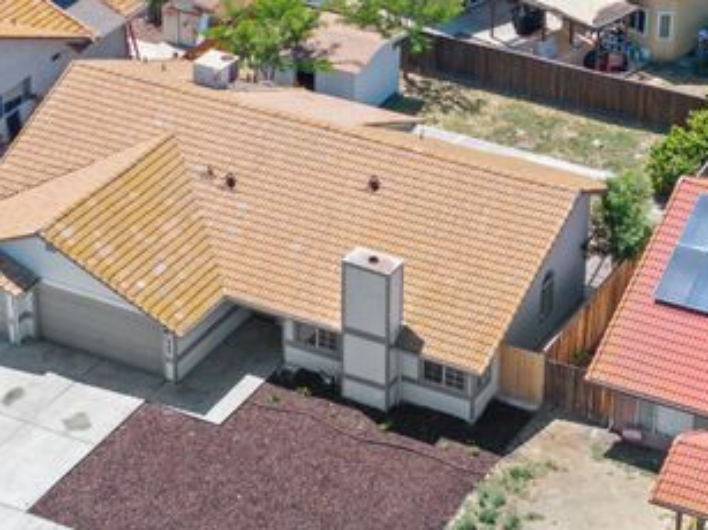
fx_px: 2331
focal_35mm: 114
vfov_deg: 13.0
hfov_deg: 17.3
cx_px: 316
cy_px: 264
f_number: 2.8
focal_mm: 19.35
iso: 110
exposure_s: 1/640
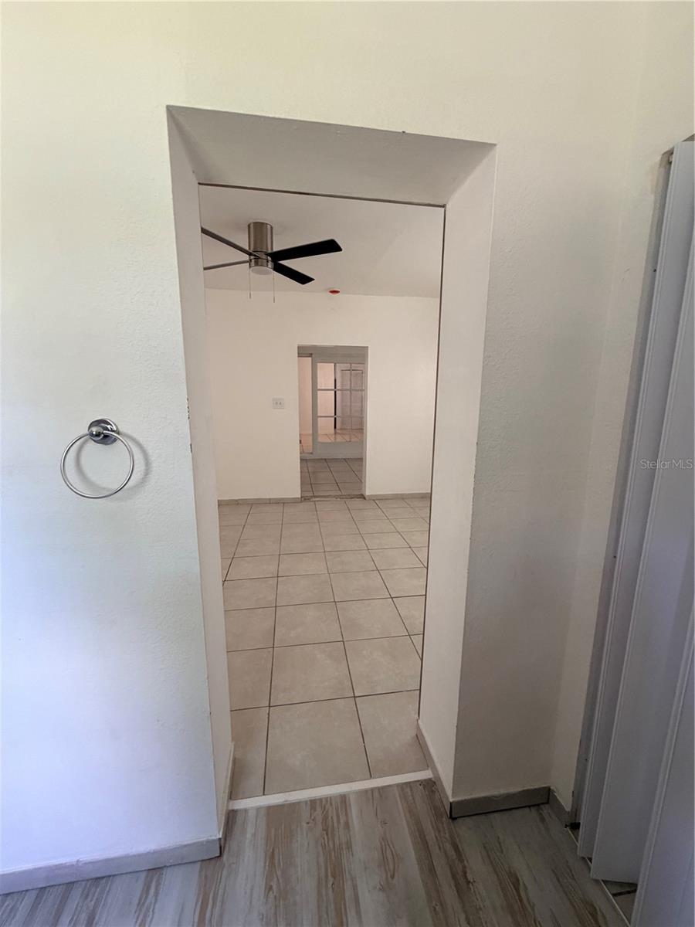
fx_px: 375
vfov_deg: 102.1
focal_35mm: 14
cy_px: 464
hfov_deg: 85.7
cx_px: 348
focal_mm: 2.22
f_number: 2.2
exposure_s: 1/97
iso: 320
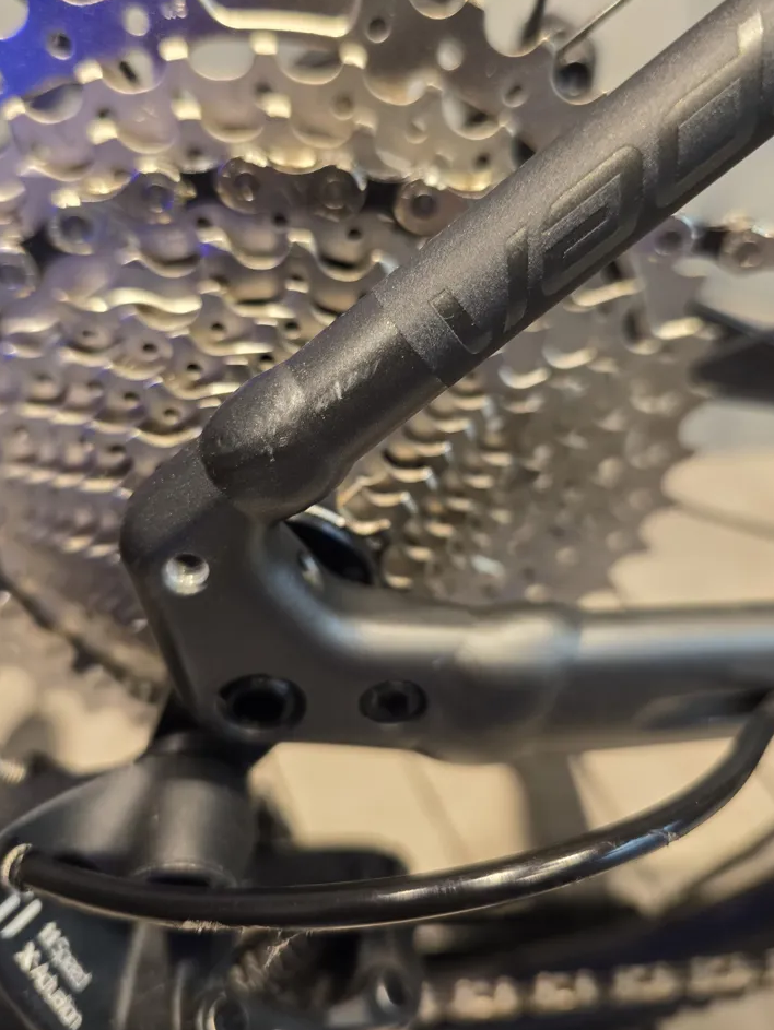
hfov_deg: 53.0
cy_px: 453
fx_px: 775
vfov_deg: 67.1
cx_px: 349
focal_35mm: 26
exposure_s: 1/50
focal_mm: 6.3
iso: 200
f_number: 1.7
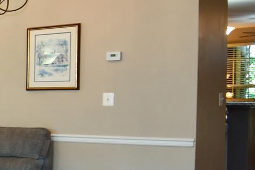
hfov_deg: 17.0
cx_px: -289
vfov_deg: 17.5
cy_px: 151
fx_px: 545
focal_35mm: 77
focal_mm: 12
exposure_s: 1/60
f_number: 4
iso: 320
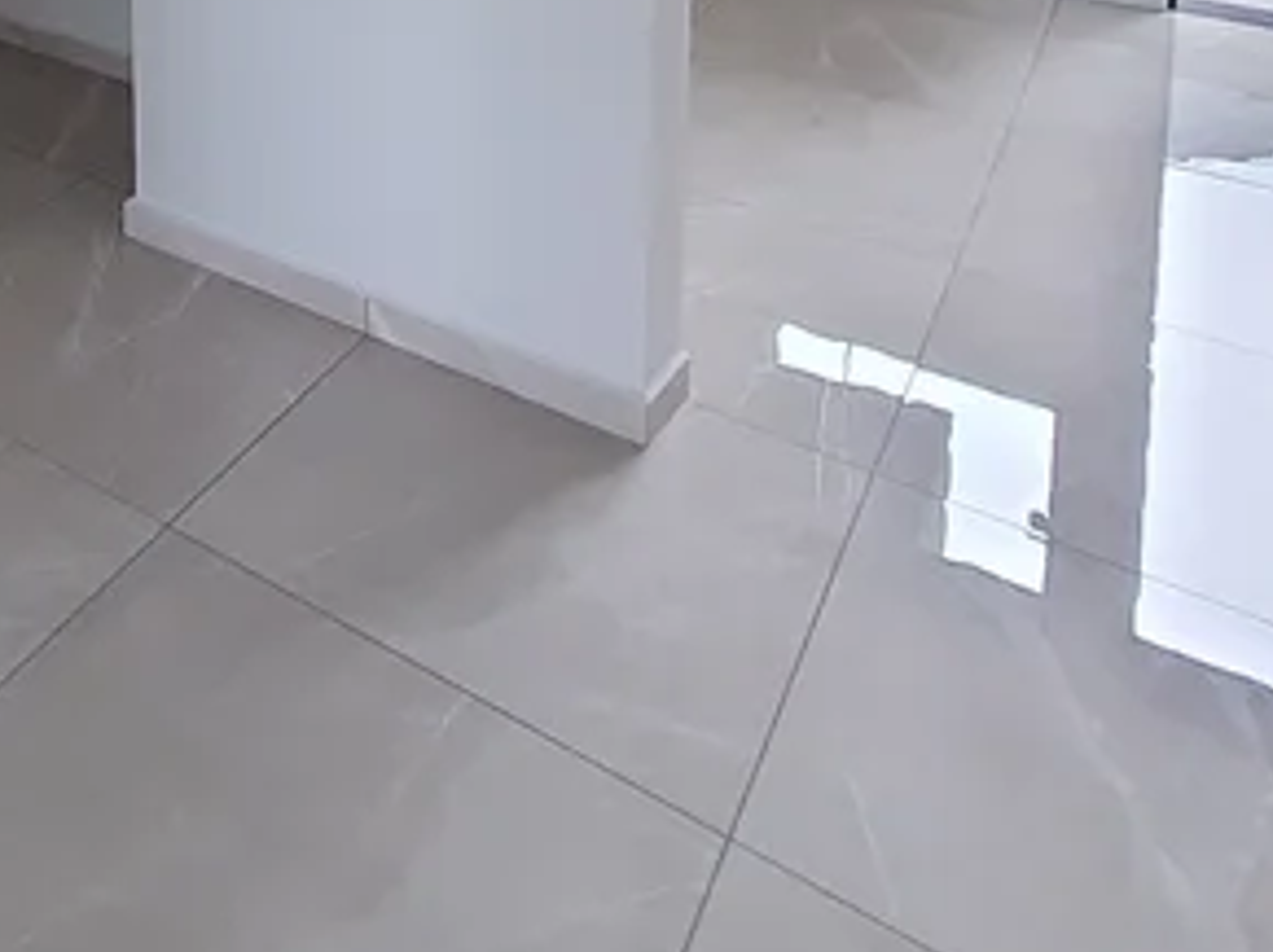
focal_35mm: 37
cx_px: 4
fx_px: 1360
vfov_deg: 29.7
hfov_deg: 43.2
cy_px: -327
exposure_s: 1/60
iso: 125
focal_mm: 1.74
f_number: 2.2
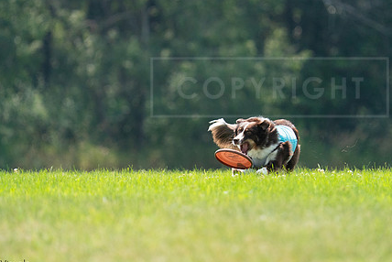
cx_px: 238
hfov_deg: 3.5
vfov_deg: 2.3
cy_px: 103
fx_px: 6396
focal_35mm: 587
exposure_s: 1/4000
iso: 2500
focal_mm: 426
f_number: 6.3
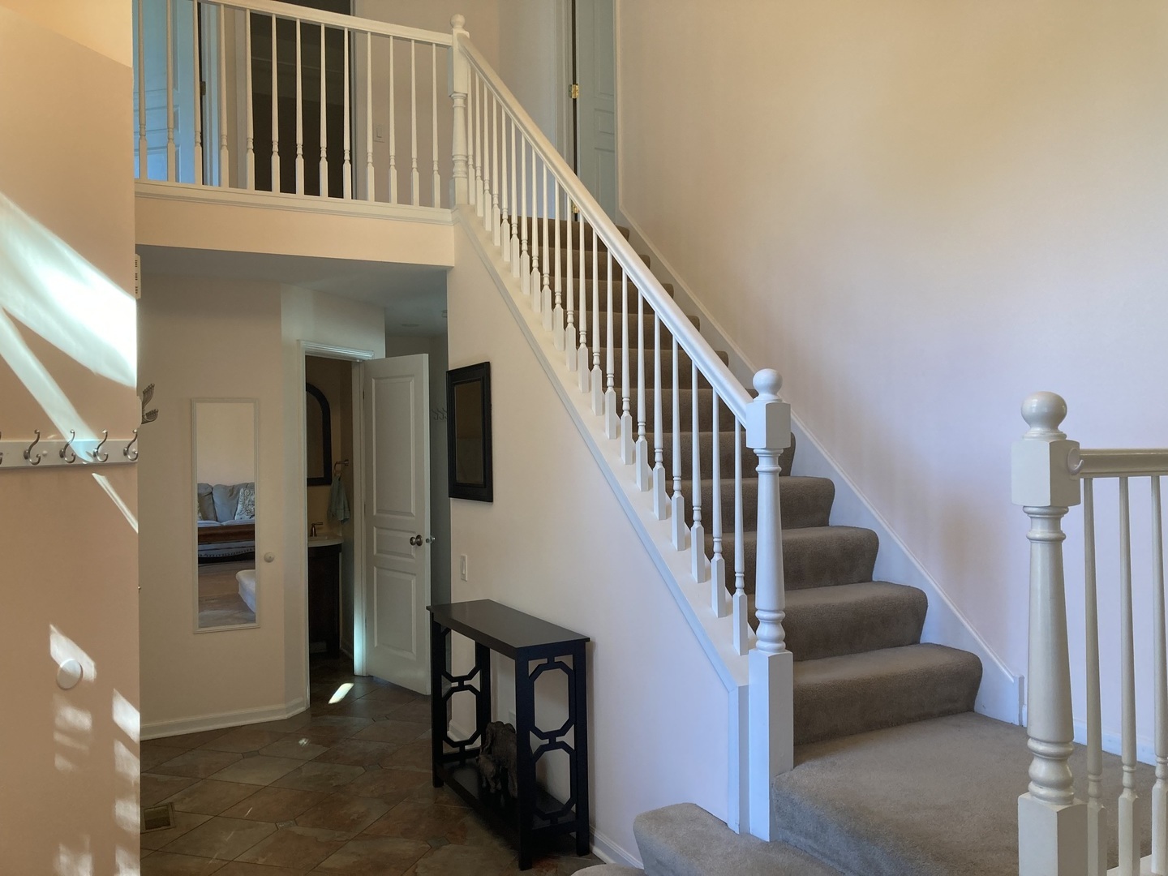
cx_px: 584
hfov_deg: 63.4
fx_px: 945
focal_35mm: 28
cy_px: 438
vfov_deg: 49.7
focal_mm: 3.99
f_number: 1.8
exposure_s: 1/60
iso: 80
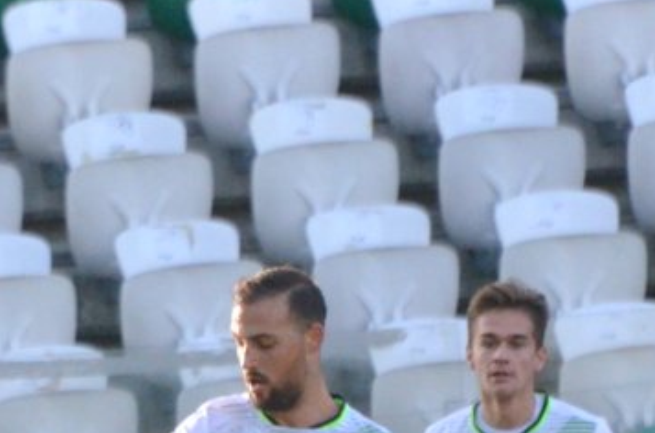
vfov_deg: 0.9
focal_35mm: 1513
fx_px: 27455
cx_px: -165
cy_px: 592
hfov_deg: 1.4
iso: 3200
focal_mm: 300
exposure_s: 1/3200
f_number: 7.1
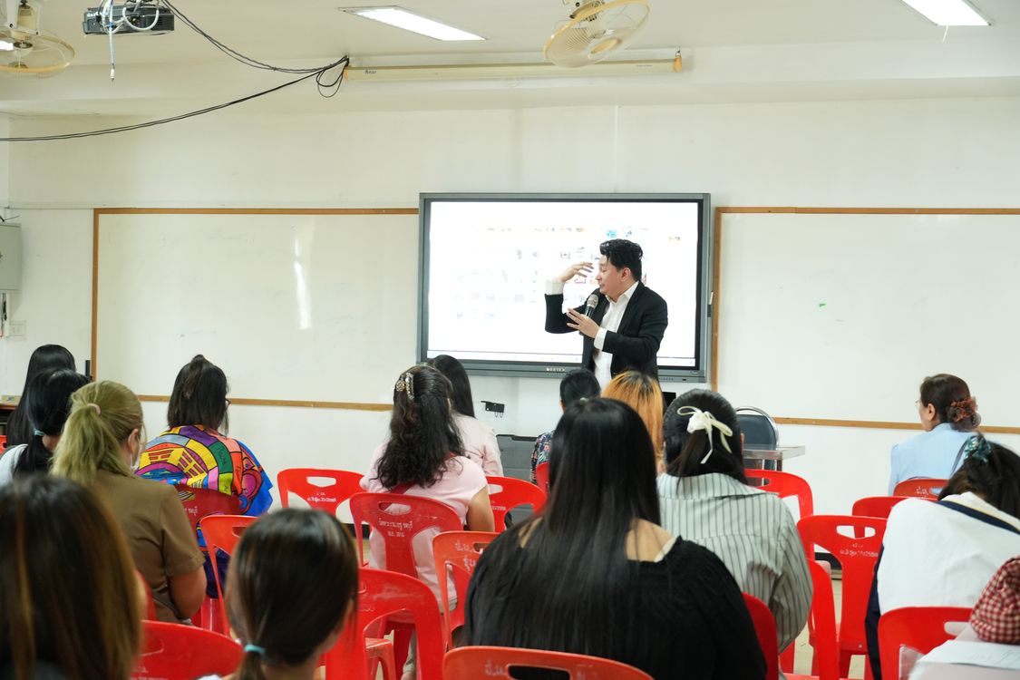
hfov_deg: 27.5
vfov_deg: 18.5
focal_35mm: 74
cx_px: 510
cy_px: 340
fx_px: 2082
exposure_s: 1/30
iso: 1600
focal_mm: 49
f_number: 5
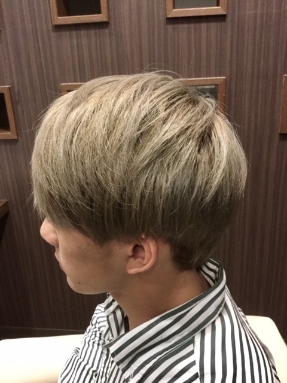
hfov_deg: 45.4
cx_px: 144
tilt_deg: -22.0
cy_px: 192
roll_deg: +2.4
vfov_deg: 58.4
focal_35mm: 31
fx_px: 343
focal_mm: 3.3
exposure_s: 1/30
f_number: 2.4
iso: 200
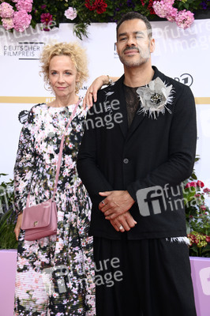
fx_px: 631
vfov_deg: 28.1
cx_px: 105
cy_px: 158
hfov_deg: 18.9
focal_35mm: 72
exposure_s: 1/250
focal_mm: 72
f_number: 5.6
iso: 640
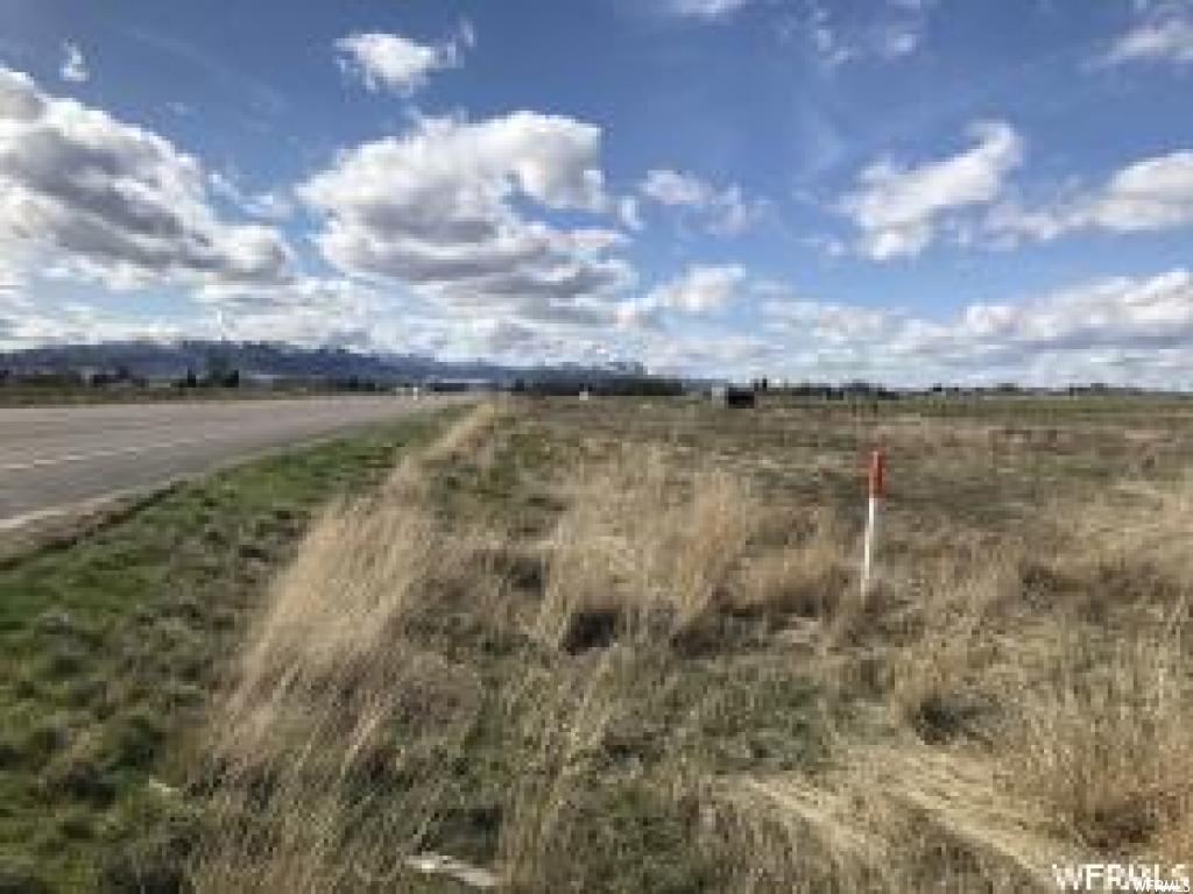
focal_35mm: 28
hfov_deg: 63.4
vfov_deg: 49.7
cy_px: 447
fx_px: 965
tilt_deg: -1.6
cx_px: 596
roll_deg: -2.3
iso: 20
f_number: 1.8
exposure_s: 1/4566
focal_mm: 3.99
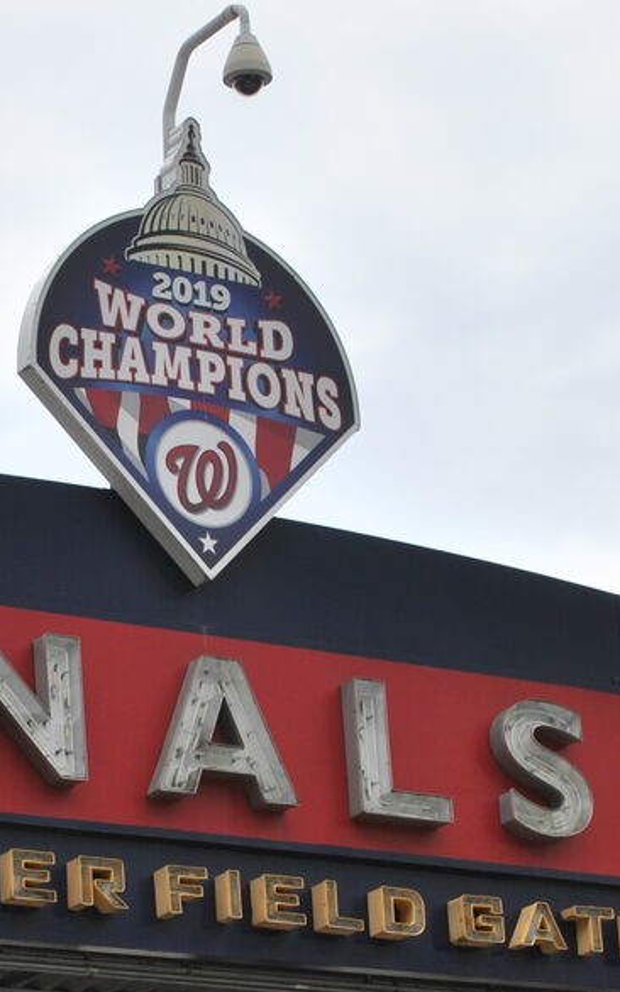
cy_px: 771
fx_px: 3165
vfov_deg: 17.7
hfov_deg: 11.1
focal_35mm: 117
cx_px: 81
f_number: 9
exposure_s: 1/200
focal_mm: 28
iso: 100
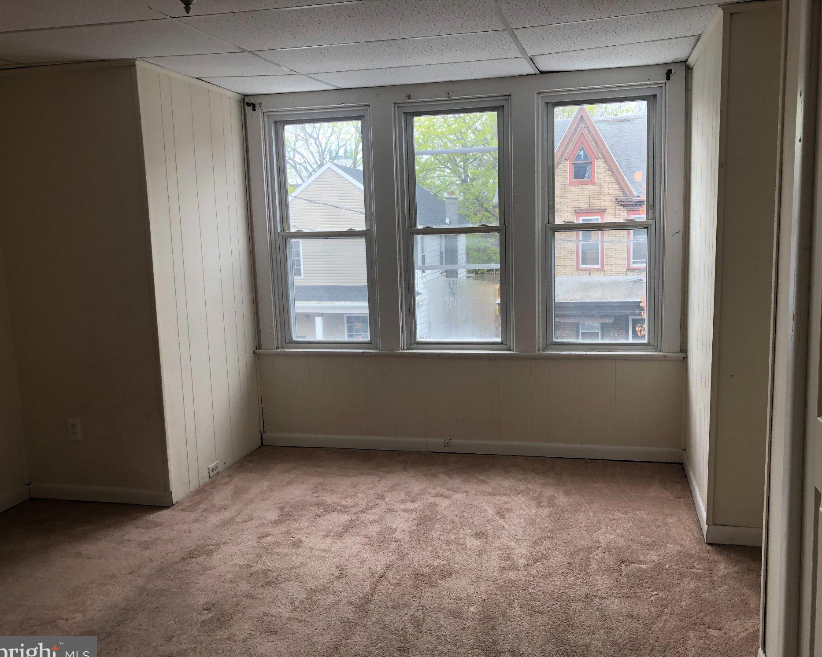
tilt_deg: -8.7
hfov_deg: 58.7
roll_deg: +2.4
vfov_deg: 48.5
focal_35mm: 30
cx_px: 438
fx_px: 730
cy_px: 334
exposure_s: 1/120
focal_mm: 3.99
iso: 32
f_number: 1.8
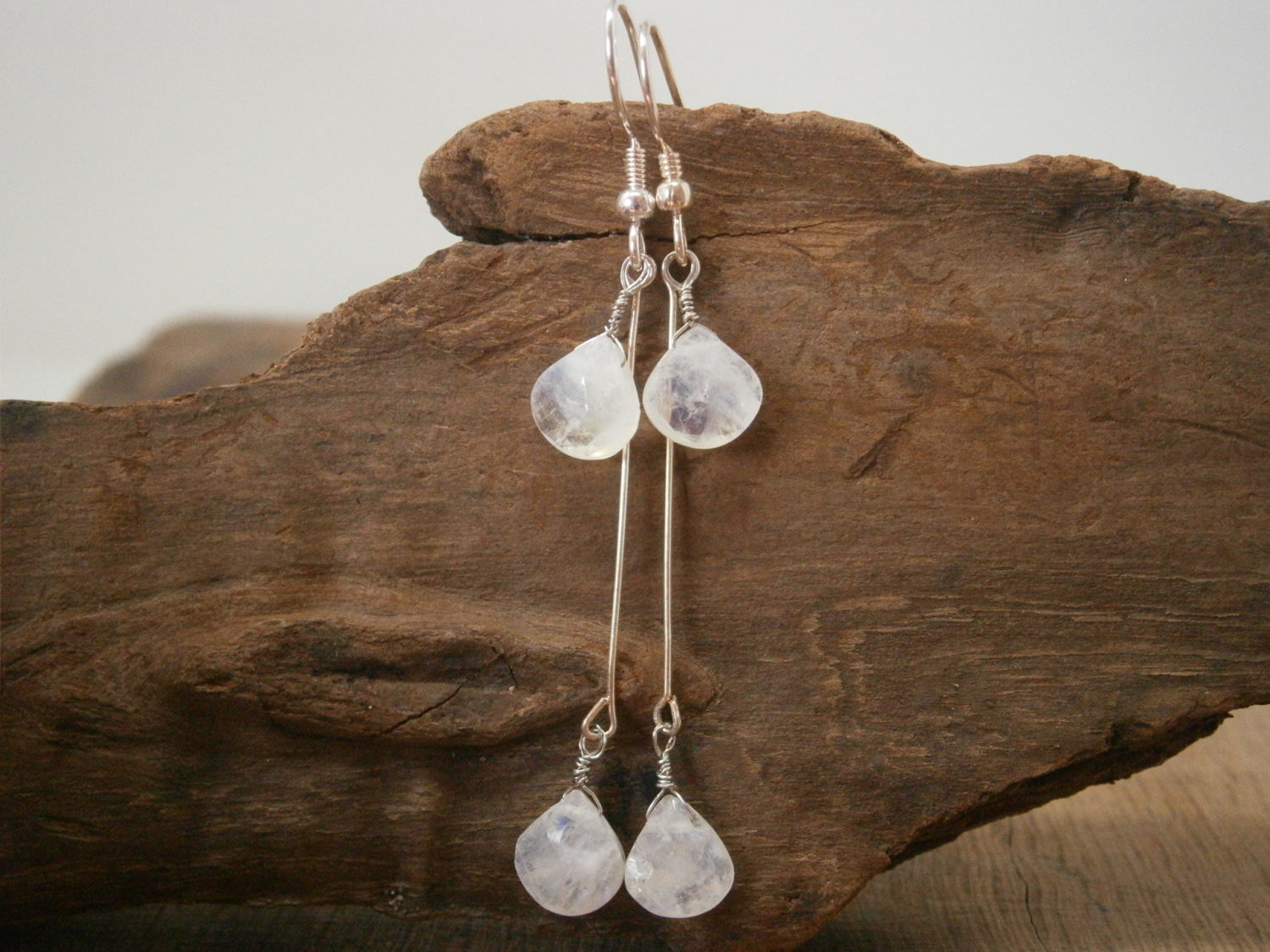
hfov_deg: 40.4
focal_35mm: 47
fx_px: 1724
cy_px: 476
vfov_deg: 30.9
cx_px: 635
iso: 500
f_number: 3.4
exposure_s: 1/250
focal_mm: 8.3
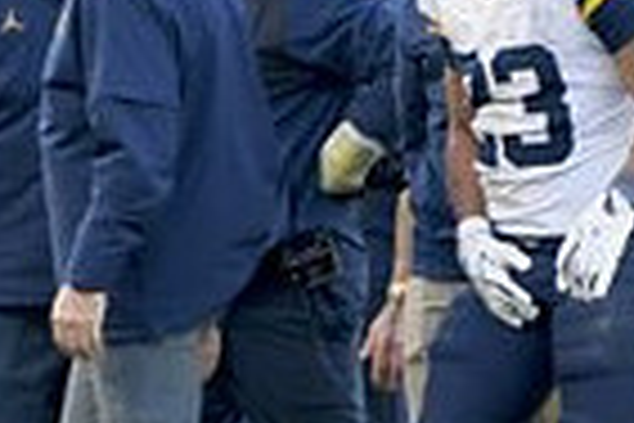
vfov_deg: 1.1
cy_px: 81
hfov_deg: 1.7
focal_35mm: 1231
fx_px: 21678
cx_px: 535
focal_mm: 200
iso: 640
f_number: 2.8
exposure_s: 1/1000
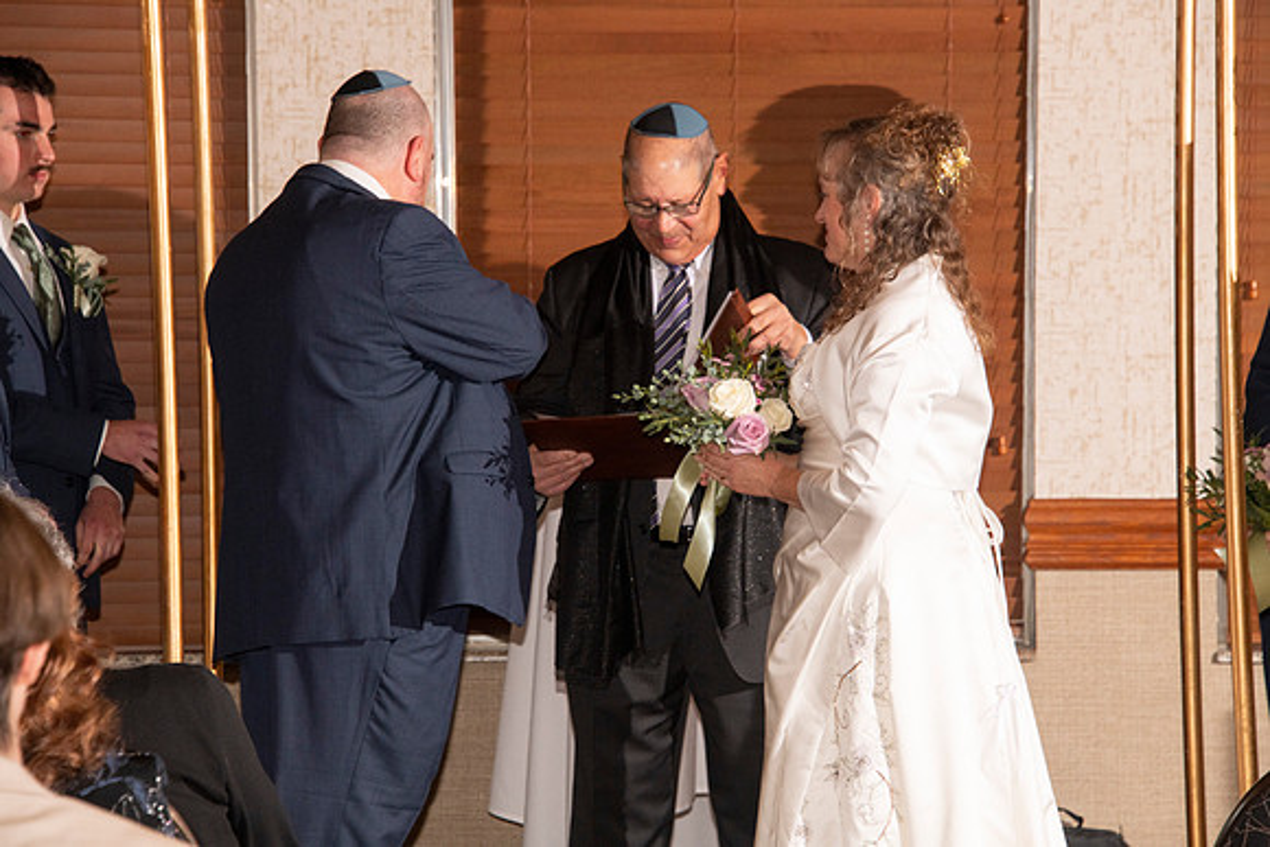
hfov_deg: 10.8
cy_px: 424
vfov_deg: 7.2
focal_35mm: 190
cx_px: 635
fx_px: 6704
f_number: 9
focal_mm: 190
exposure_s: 1/160
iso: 1000
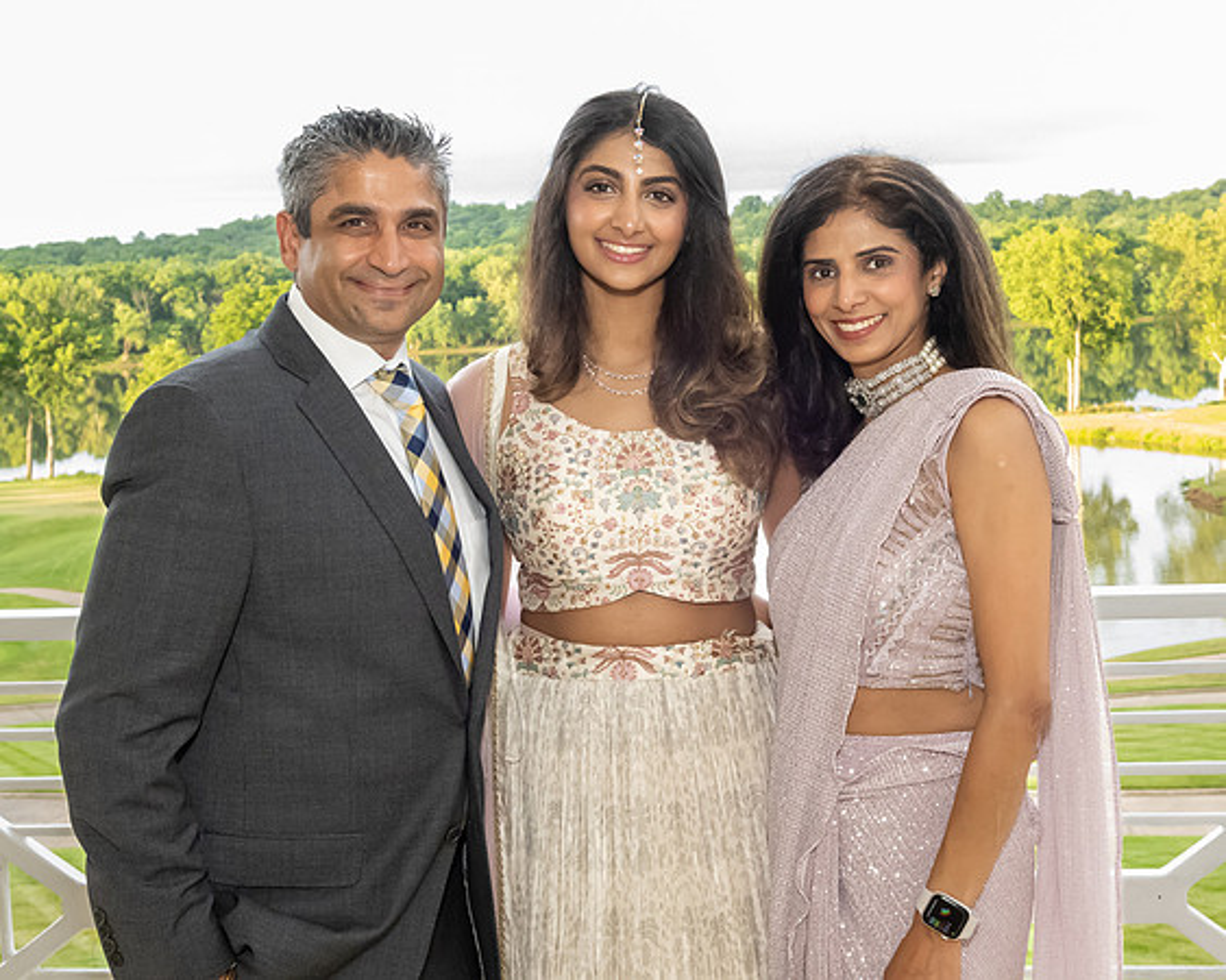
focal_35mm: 51
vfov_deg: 29.9
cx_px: 700
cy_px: 457
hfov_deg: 36.9
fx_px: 1833
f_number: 8
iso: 5600
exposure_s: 1/250
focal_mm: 28
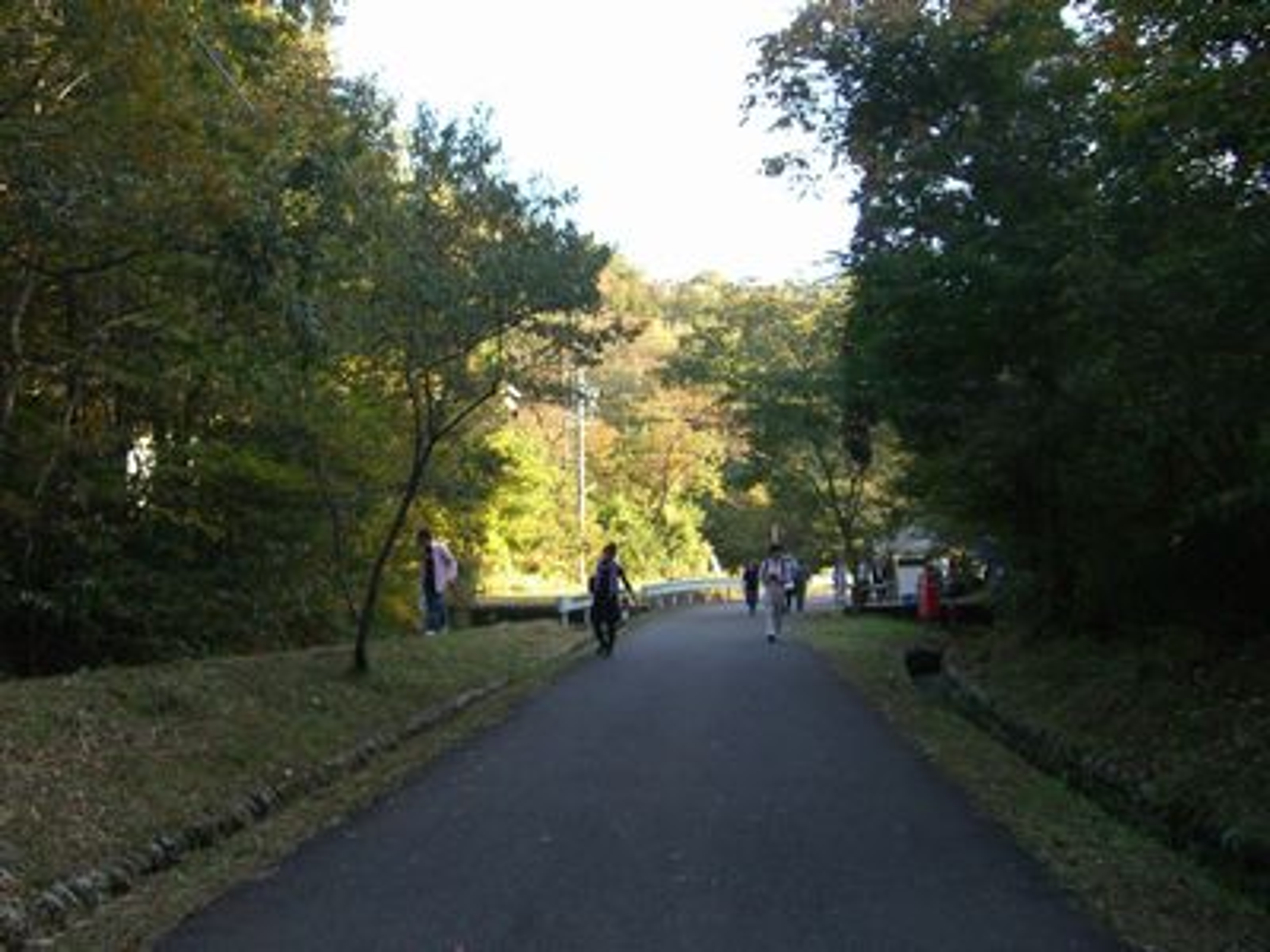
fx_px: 1394
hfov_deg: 49.0
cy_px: 476
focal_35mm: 38
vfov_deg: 37.7
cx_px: 635
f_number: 2.7
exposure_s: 1/160
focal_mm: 6.2
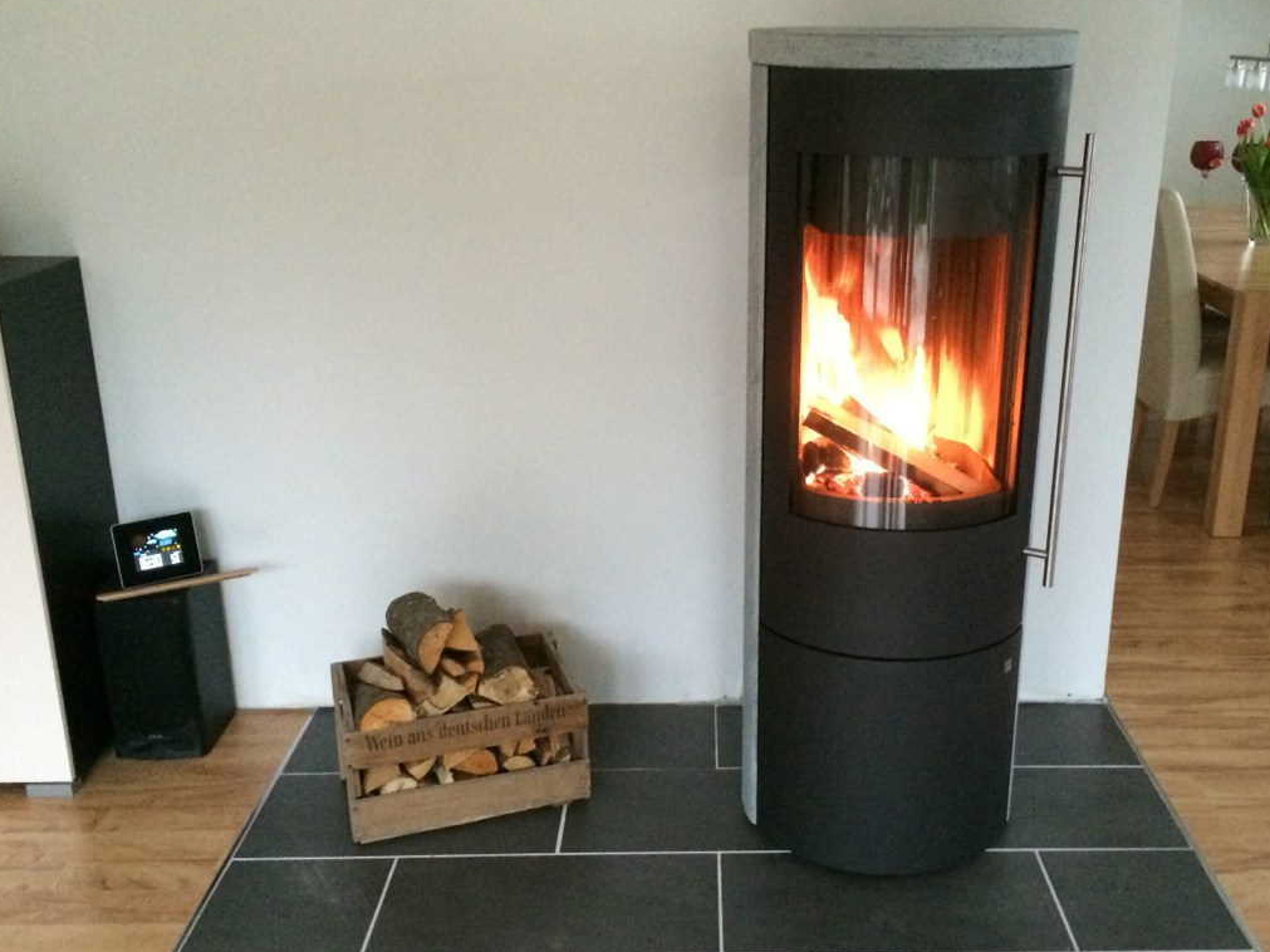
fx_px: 1394
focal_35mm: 38
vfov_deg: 37.7
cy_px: 504
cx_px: 746
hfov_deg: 48.8
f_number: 2.2
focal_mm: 4.12
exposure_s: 1/15
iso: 500
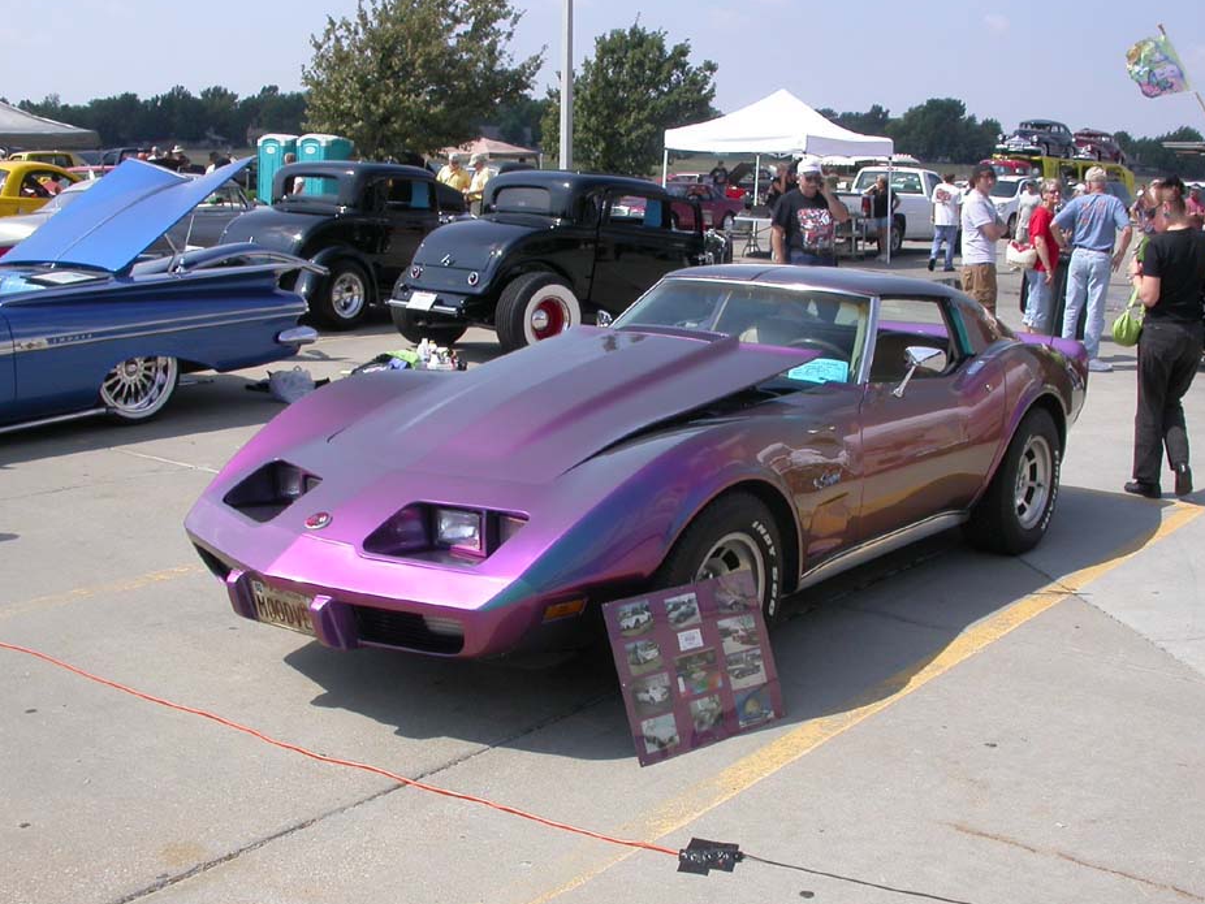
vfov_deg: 34.3
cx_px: 614
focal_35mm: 42
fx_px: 1462
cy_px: 486
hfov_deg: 44.8
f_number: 7.5
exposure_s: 1/289
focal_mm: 7.85
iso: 100
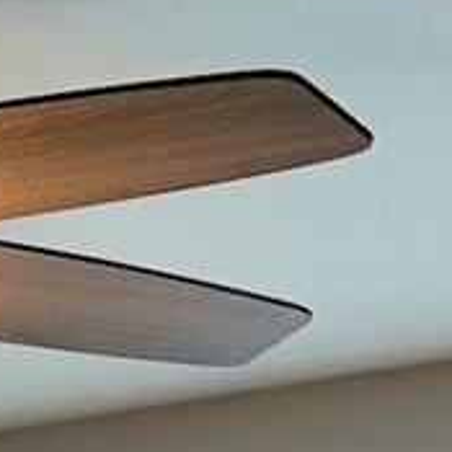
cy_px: 1397
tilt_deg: -8.6
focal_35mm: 194
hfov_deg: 8.6
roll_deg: +0.6
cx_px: -411
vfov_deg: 7.7
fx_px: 2866
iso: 250
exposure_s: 1/120
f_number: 1.78
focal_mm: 6.76
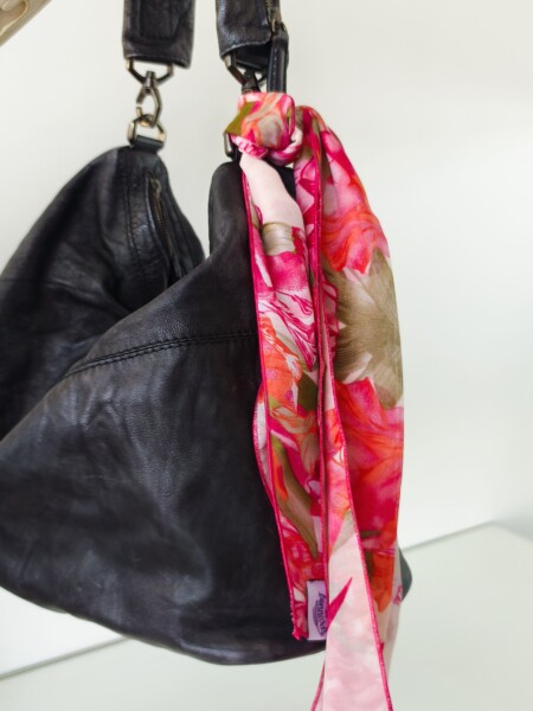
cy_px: 356
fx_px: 657
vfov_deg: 56.8
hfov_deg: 44.2
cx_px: 266
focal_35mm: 32
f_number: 1.65
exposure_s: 1/40
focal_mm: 6.14
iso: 50
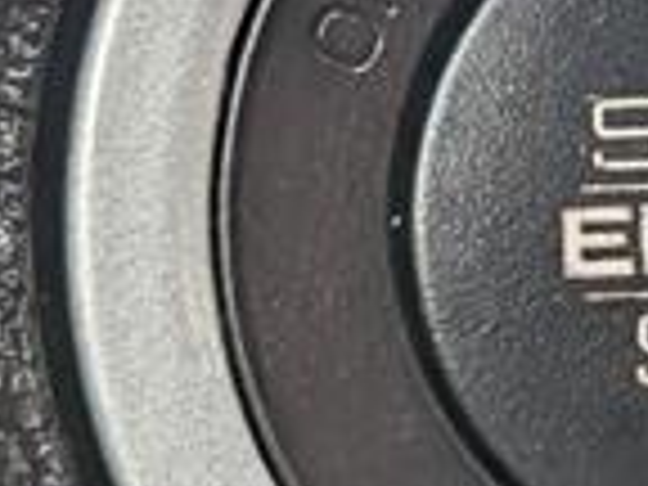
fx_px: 4081
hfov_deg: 8.9
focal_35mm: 218
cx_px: 819
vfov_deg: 6.8
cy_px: 126
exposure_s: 1/435
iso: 438
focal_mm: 6.9
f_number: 1.68
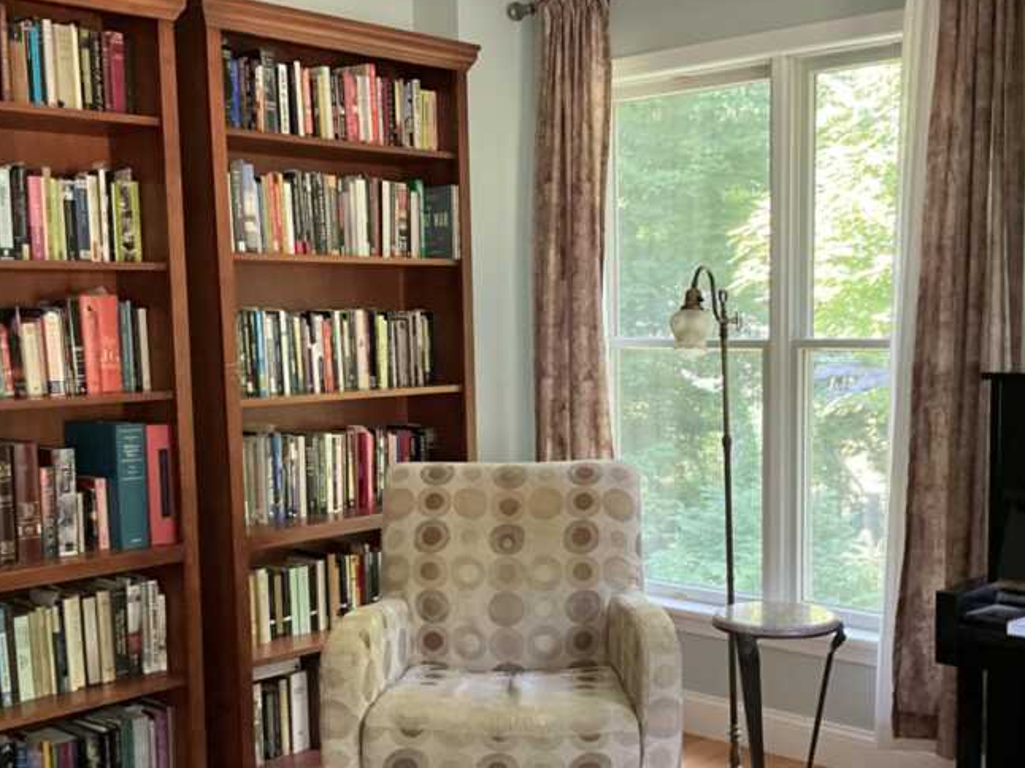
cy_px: 463
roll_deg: +2.2
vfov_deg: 31.4
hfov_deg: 41.2
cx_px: 573
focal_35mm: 46
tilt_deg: -7.3
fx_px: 1362
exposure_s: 1/60
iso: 125
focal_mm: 3
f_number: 1.8
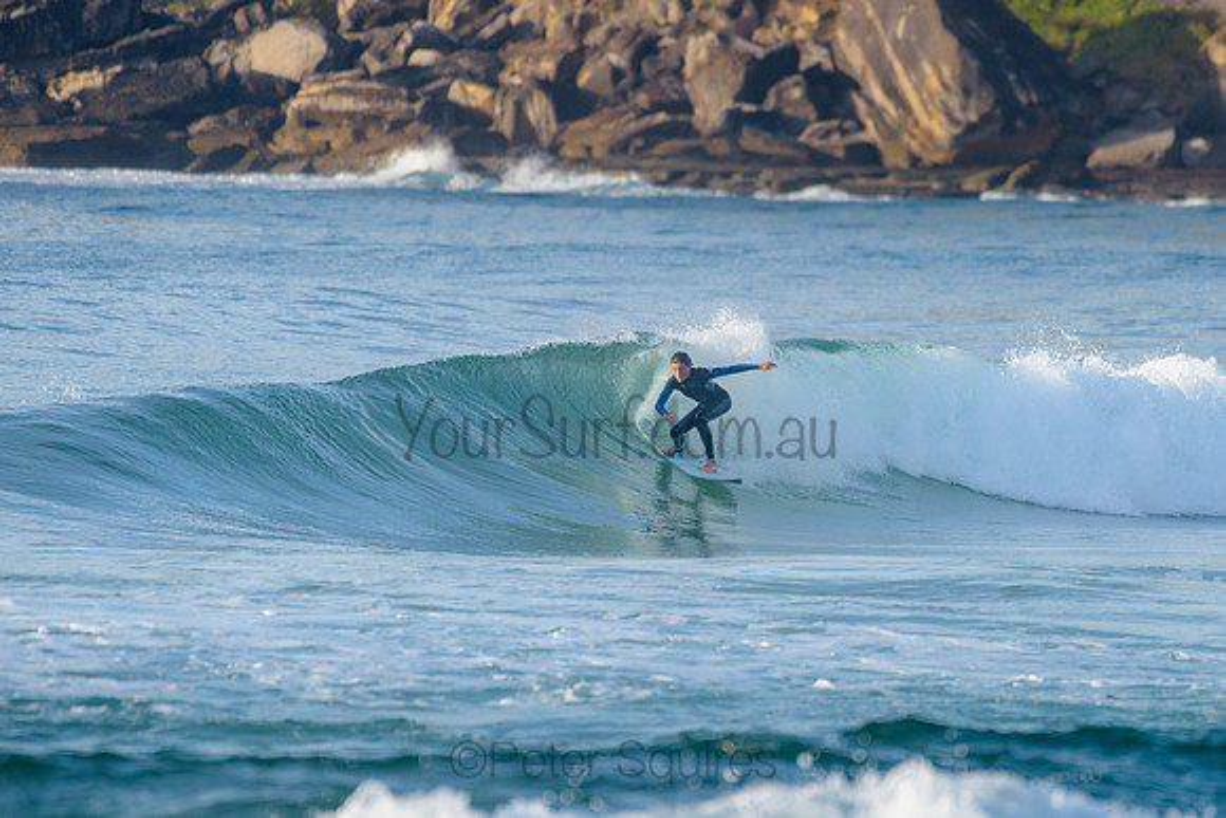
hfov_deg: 3.4
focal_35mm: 613
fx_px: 20885
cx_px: 747
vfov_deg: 2.2
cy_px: 374
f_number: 5.6
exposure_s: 1/2000
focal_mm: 500
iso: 560
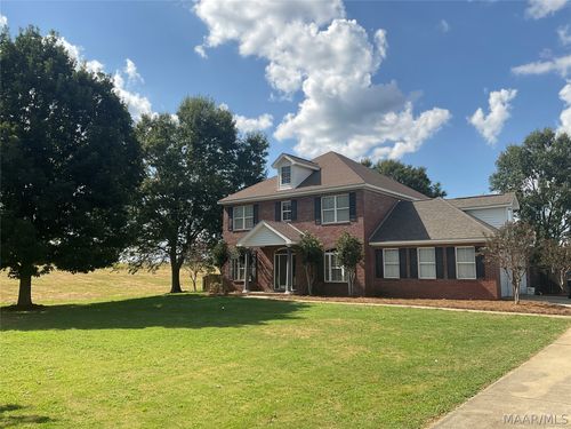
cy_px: 214
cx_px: 286
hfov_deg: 61.7
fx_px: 478
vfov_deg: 48.2
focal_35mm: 29
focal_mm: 3
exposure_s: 1/2058
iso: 16
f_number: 1.8
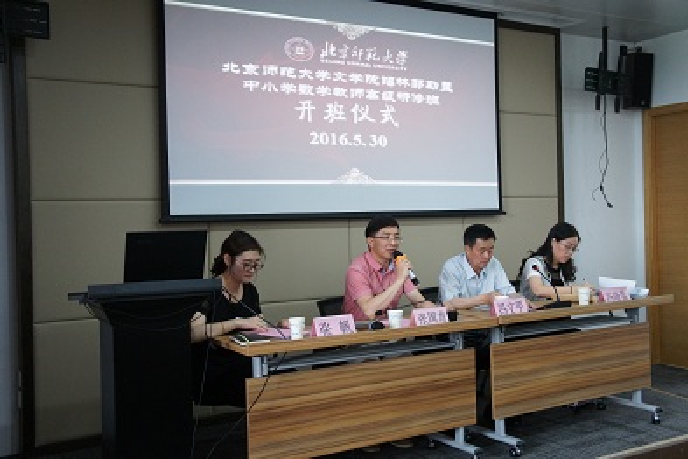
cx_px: 344
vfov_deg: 35.5
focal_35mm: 38
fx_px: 717
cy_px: 230
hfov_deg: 51.3
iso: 1600
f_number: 4
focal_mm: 25
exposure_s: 1/160
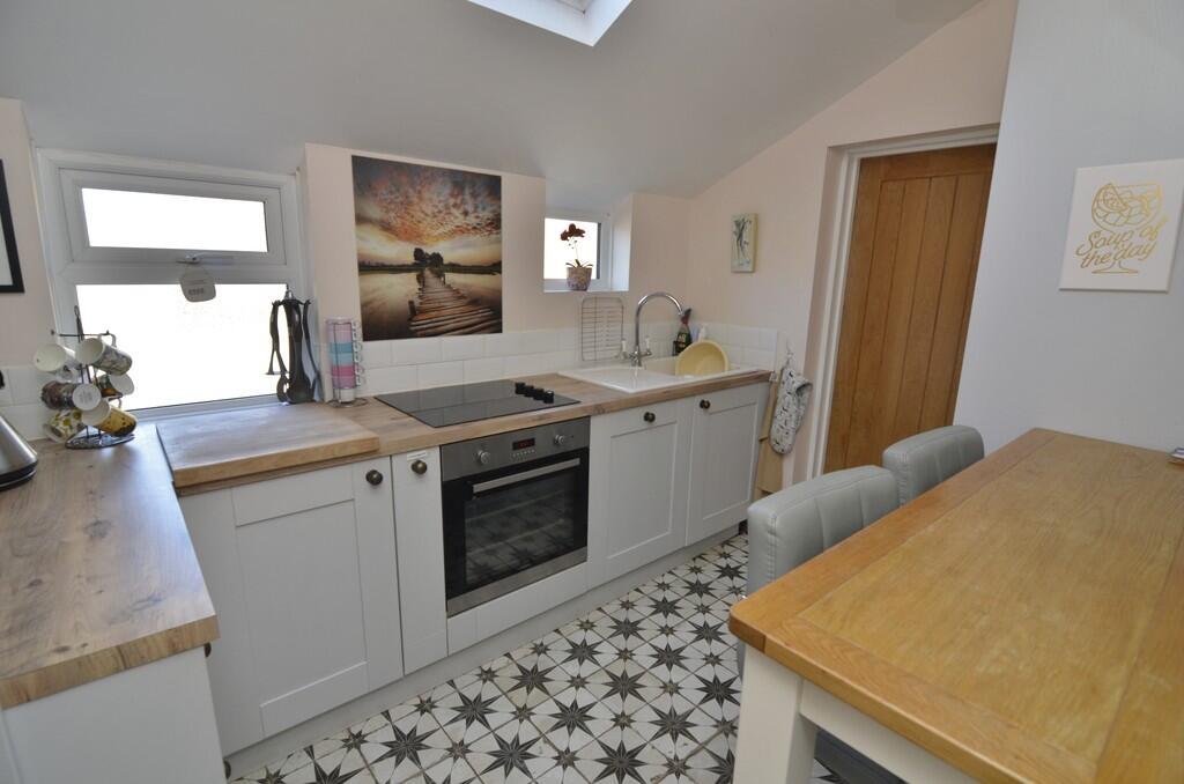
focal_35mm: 16
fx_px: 541
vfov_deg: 71.8
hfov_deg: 95.1
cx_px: 592
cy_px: 392
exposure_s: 1/60
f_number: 5.6
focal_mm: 11
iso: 400
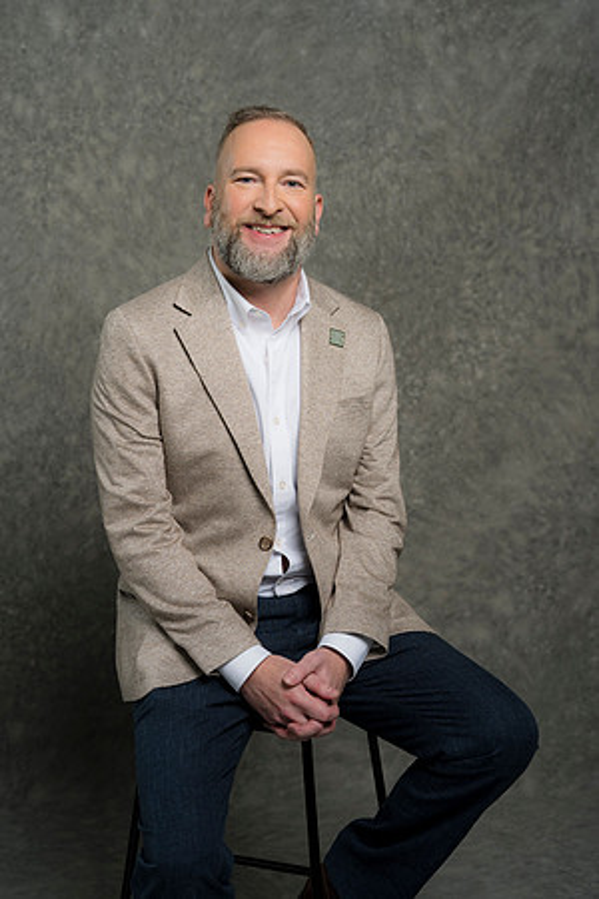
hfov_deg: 24.6
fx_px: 1373
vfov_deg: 36.2
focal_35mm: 55
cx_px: 300
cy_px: 450
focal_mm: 55
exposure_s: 1/200
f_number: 4
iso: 125
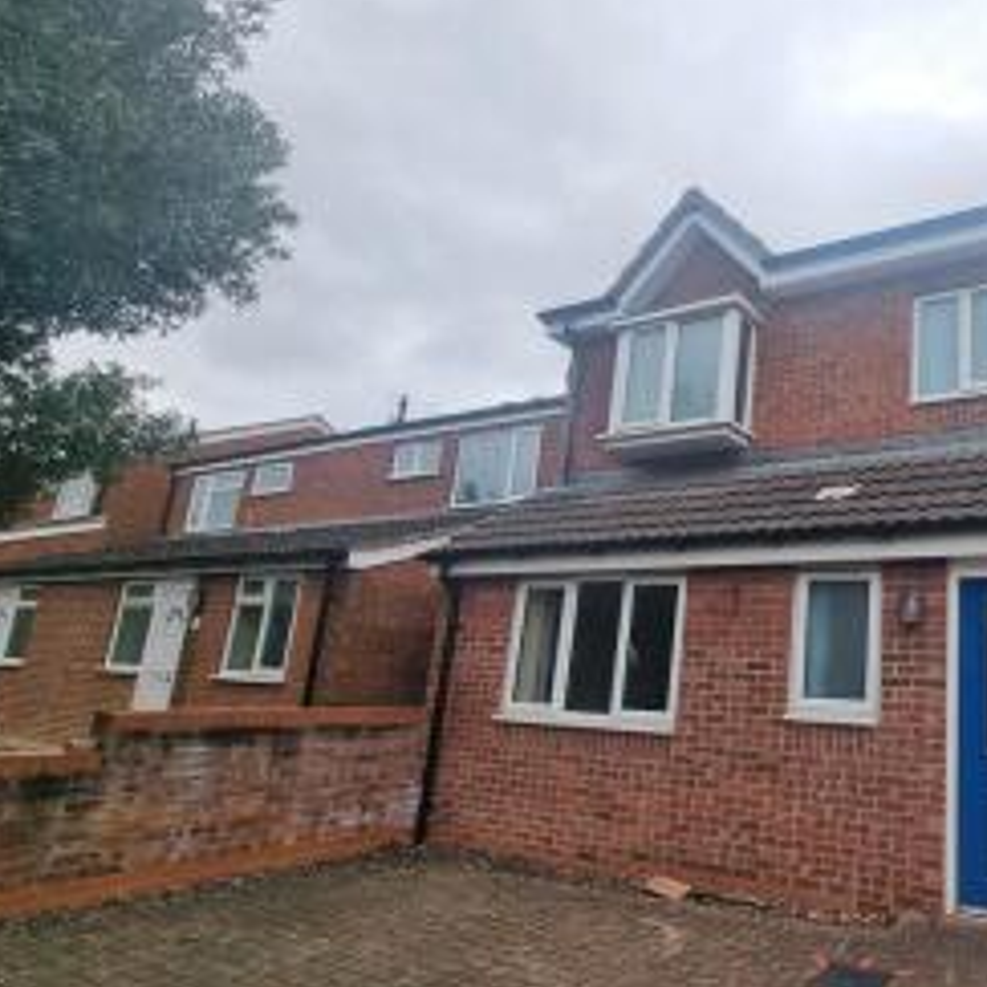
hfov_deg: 65.8
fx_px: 645
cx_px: 831
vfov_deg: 74.6
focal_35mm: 20
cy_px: 546
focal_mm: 2.2
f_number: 2.2
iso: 50
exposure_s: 1/495
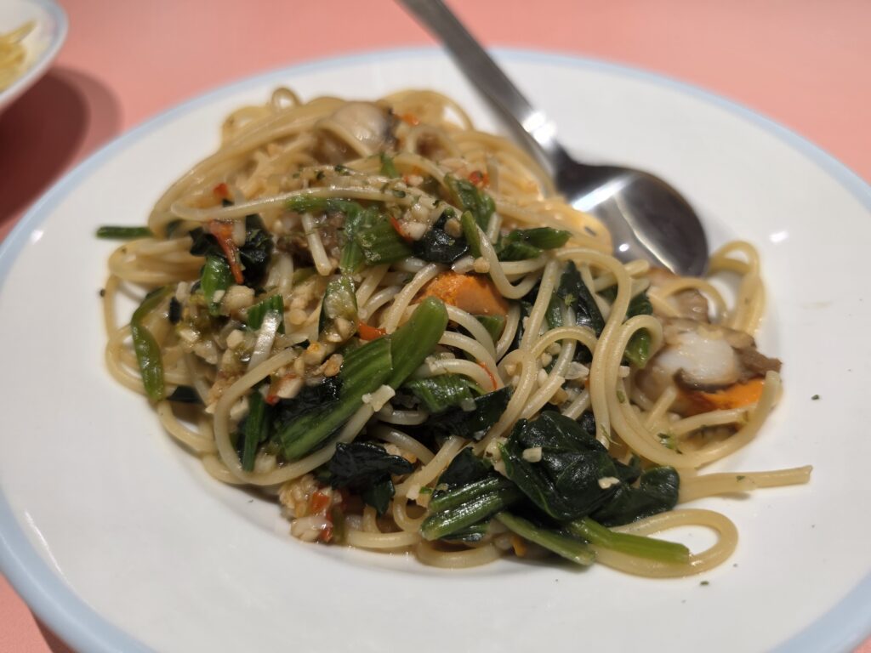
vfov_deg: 58.9
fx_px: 579
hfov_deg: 73.9
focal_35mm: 23
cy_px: 326
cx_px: 436
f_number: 1.4
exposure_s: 1/100
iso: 40
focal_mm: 6.5
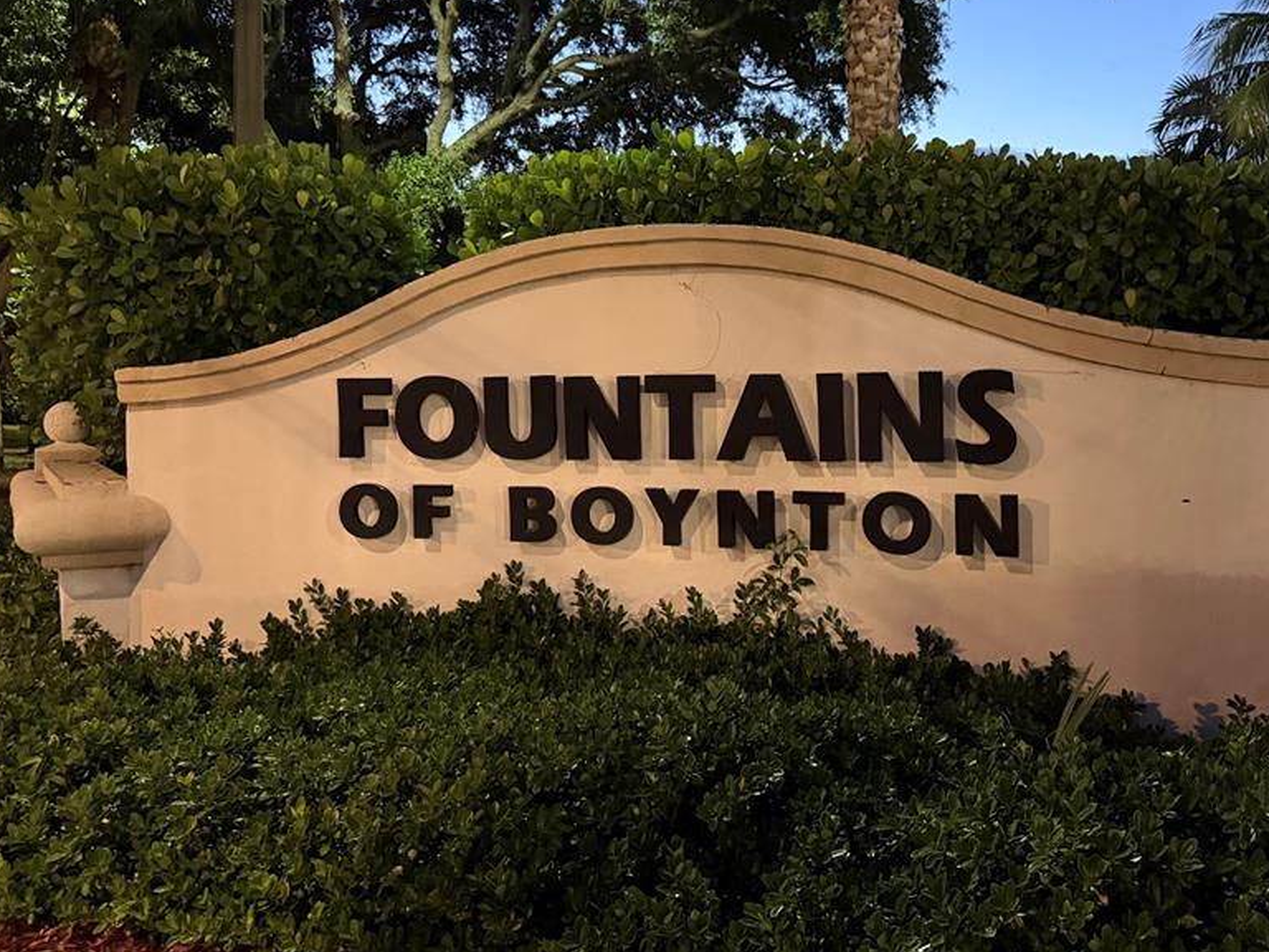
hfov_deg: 56.5
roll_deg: +1.1
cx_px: 745
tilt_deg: -0.5
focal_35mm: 32
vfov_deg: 44.0
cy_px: 400
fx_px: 1173
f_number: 1.78
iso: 1000
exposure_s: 1/32
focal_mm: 6.76
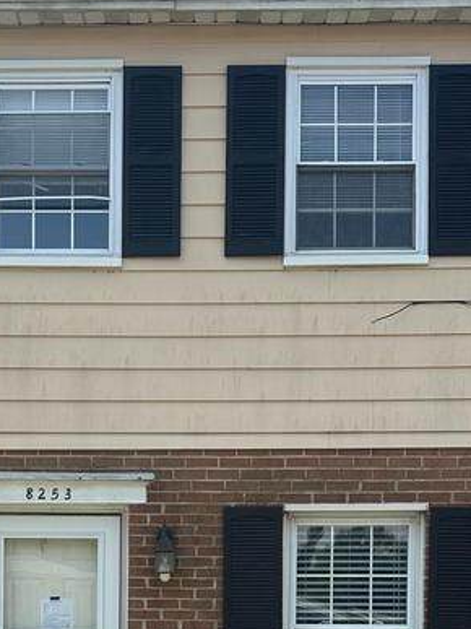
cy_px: 670
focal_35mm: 67
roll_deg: -1.3
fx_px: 1216
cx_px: 148
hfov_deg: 21.8
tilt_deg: +1.5
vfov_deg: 26.9
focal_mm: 6.86
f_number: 1.78
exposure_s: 1/4184
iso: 80
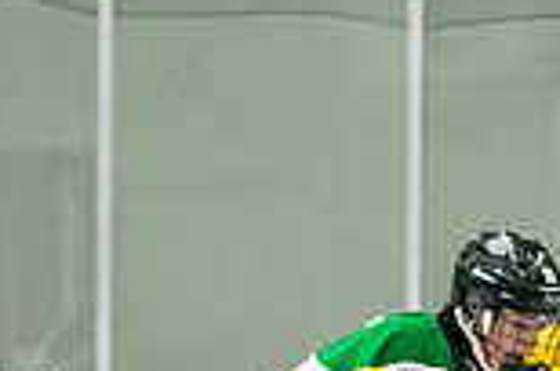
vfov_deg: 3.2
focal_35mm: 422
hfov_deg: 4.9
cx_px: 791
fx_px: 6551
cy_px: 657
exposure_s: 1/800
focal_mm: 75
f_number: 2.8
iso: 4000
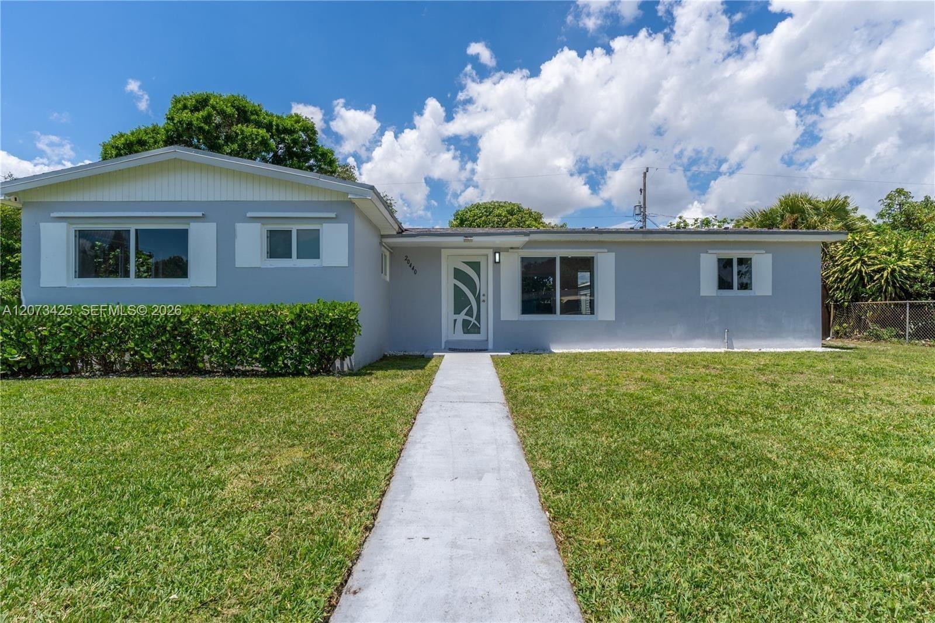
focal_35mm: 18
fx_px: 456
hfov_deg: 91.5
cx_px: 468
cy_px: 312
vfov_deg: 68.7
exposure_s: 1/320
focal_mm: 11.7
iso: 100
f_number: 9
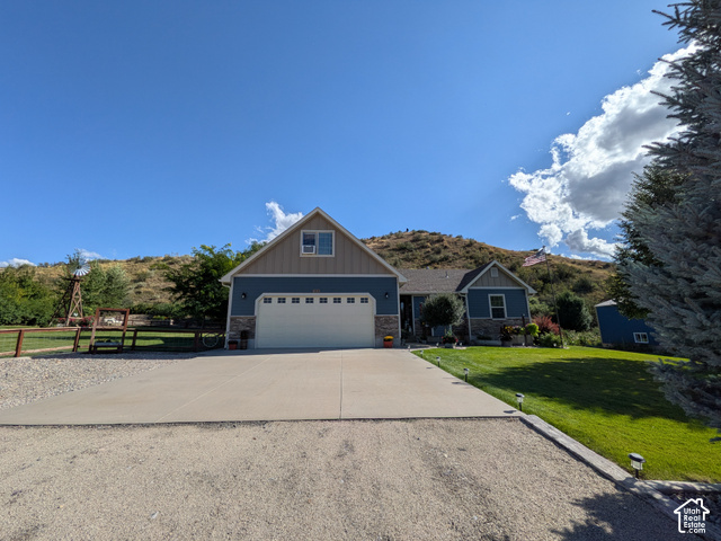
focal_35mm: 14
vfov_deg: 85.7
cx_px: 360
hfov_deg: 102.1
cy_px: 270
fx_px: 292
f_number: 2.2
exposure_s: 1/3559
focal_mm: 1.85
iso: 53
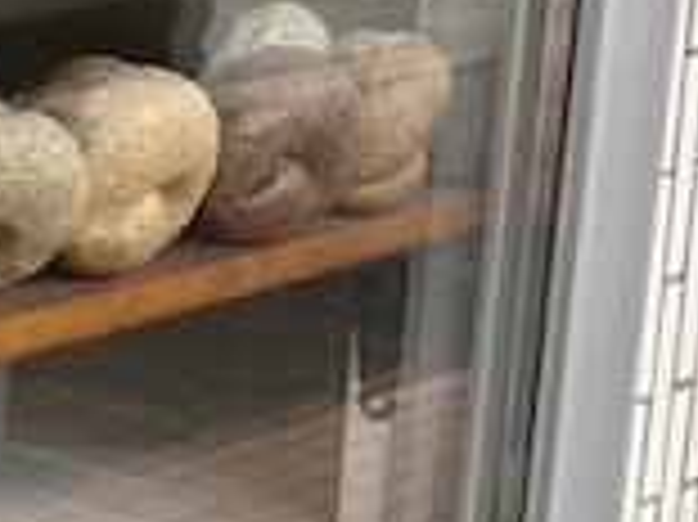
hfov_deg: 12.3
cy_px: 99
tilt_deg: -11.6
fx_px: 2700
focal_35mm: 134
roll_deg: -0.2
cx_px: -865
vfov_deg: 11.0
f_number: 1.6
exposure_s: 1/552
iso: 50
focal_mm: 5.1
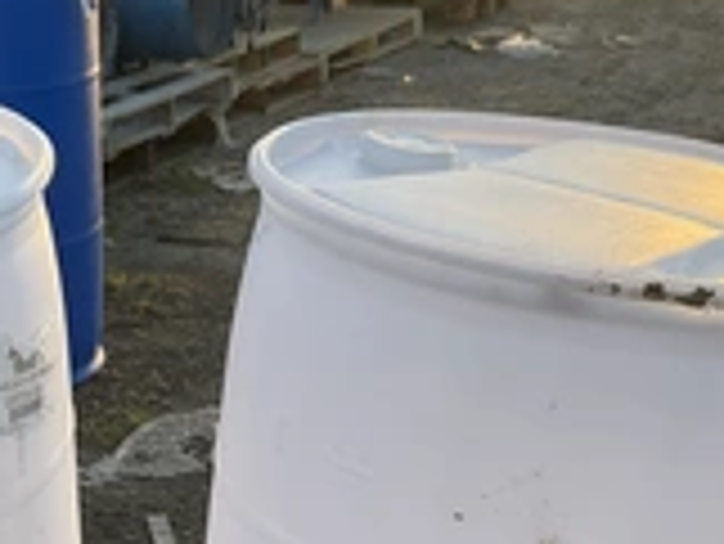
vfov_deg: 19.7
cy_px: 580
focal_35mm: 72
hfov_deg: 26.7
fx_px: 1507
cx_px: 193
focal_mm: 3
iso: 25
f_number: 1.8
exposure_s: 1/325
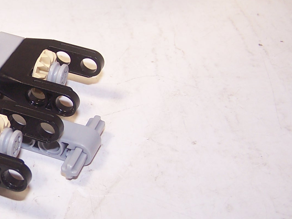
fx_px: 776
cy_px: 104
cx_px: -4
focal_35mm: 92
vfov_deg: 16.1
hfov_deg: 20.6
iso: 80
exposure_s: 1/90
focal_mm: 6.3
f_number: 2.8
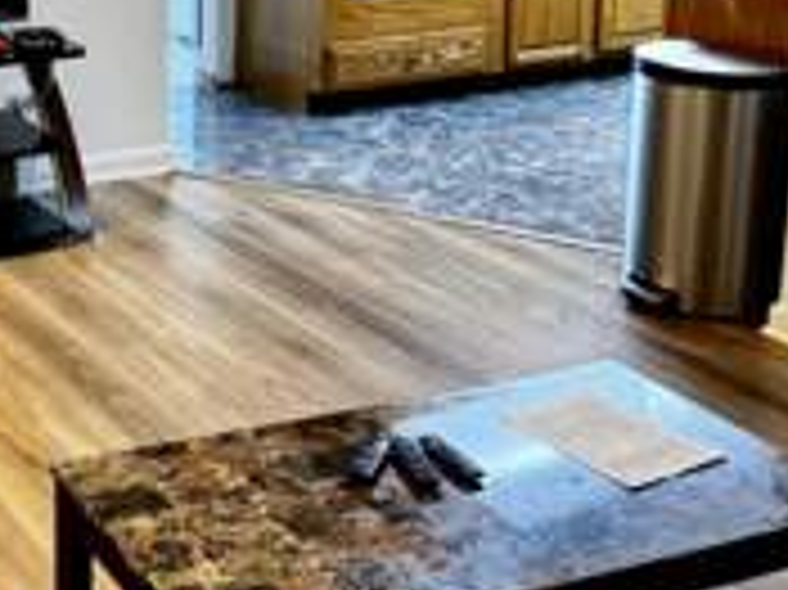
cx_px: -59
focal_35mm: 66
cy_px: 16
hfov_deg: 27.2
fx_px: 1501
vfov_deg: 21.5
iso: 200
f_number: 1.78
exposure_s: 1/60
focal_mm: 6.76
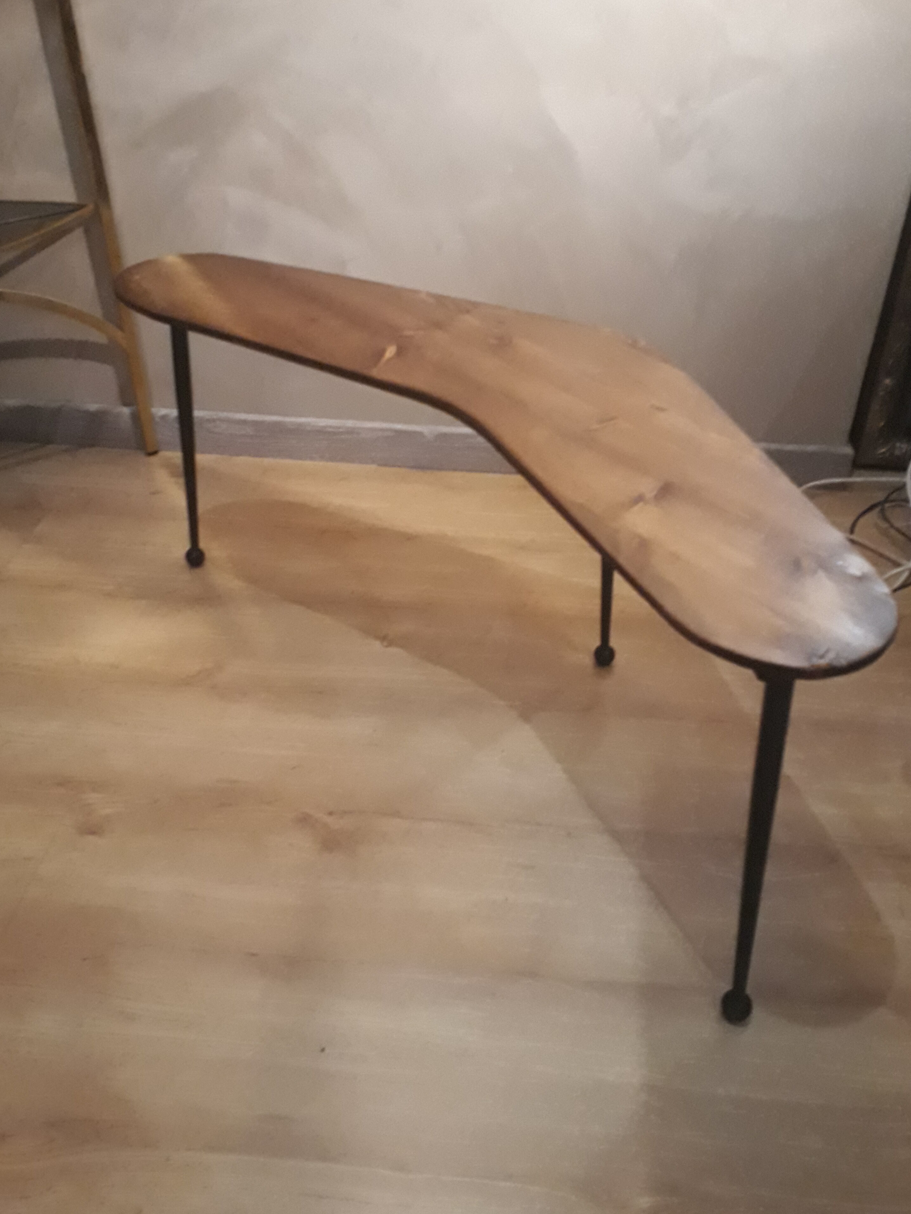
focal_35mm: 29
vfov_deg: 61.6
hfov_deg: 48.2
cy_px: 574
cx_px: 485
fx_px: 1018
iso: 500
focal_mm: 3.6
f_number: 1.9
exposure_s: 1/17
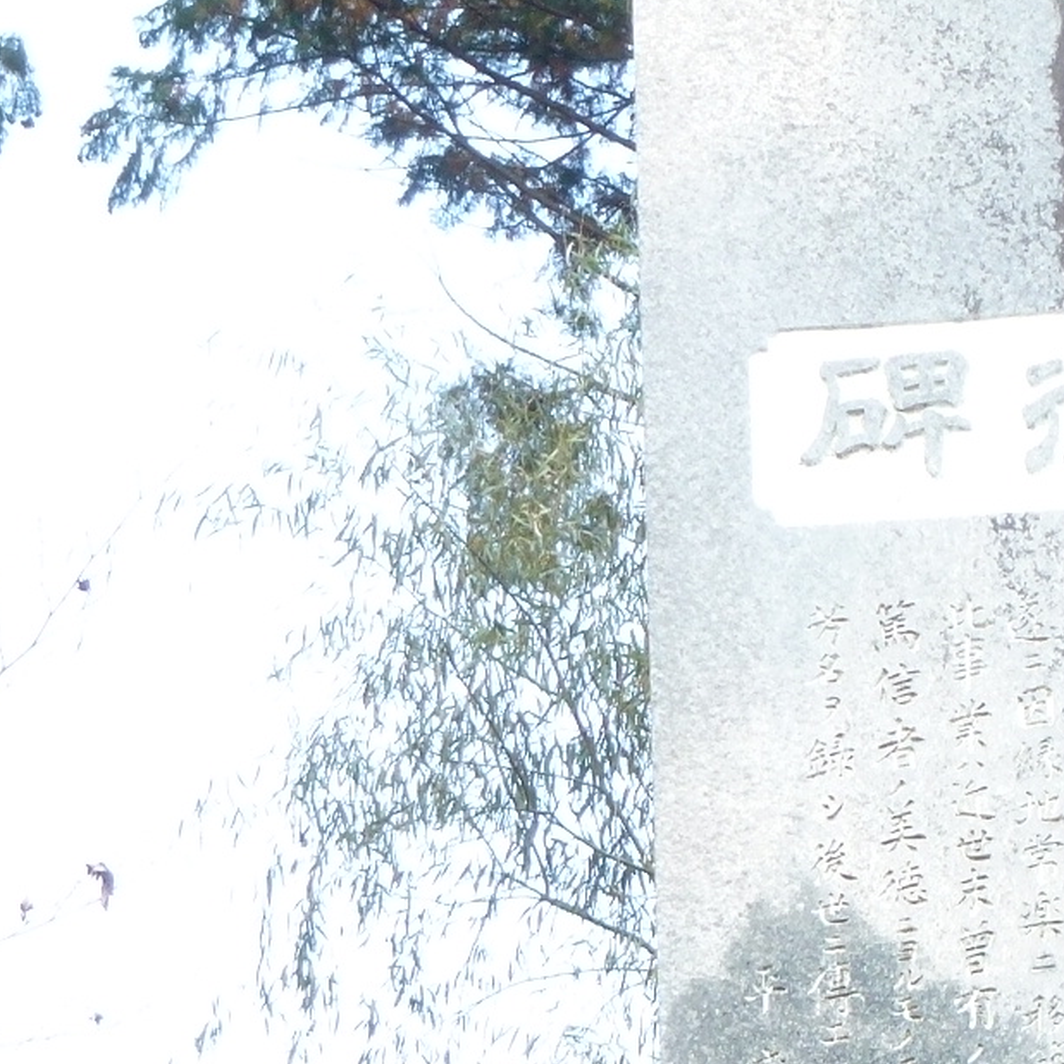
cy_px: 1202
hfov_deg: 10.3
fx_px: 5807
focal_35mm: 167
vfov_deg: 10.3
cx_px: 1283
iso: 100
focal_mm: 10.1
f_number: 4.4
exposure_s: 1/80
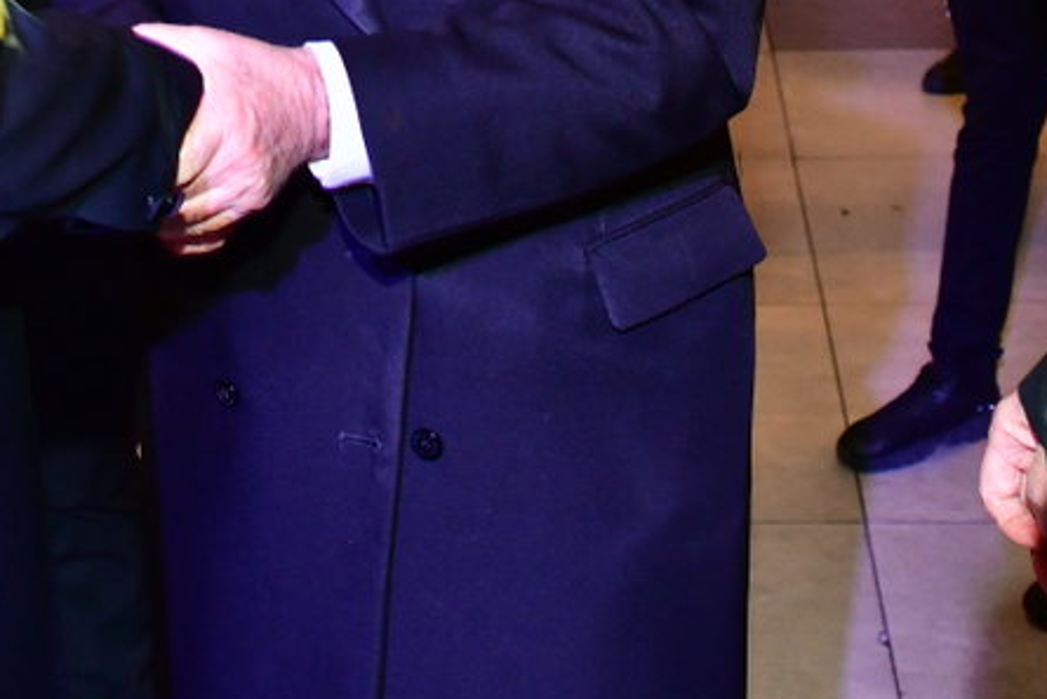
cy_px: -317
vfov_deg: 14.6
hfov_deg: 23.0
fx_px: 2560
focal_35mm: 88
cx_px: 339
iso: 1250
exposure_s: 1/125
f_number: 5.6
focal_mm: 28
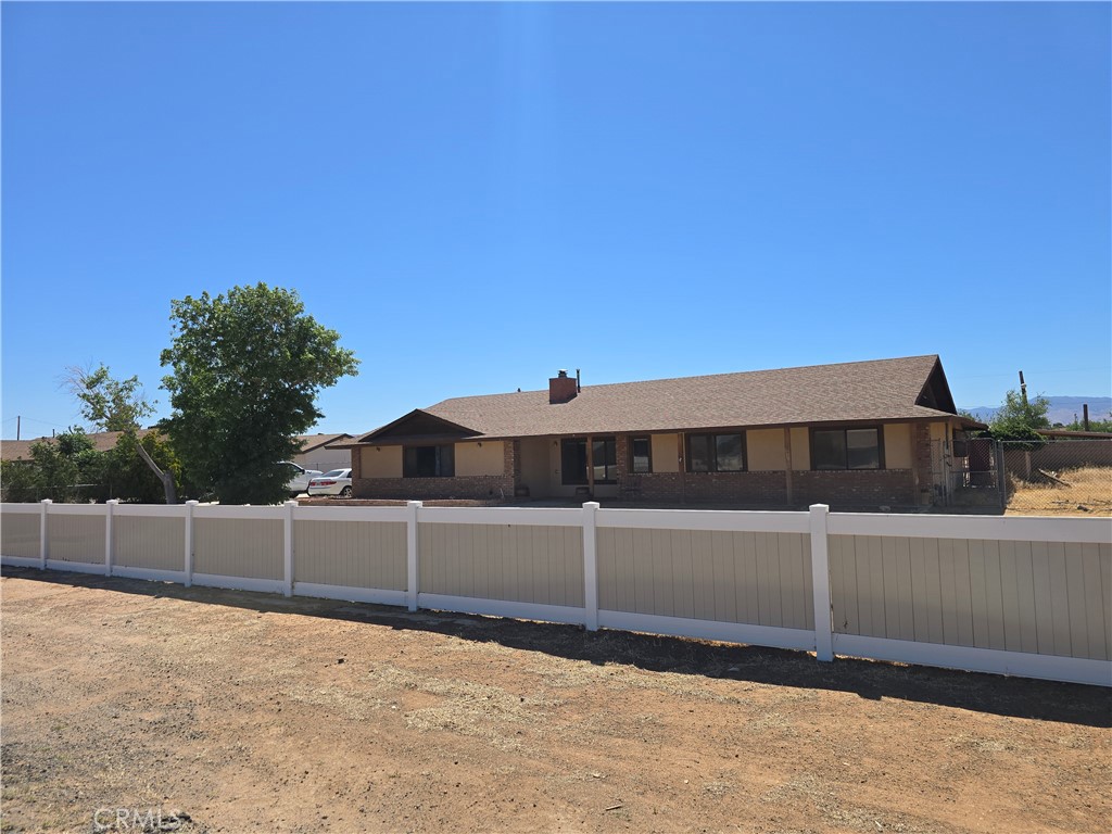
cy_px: 417
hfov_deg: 73.9
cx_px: 556
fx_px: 739
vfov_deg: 58.9
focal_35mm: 23
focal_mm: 6.3
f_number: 1.7
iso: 12
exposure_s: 1/1011
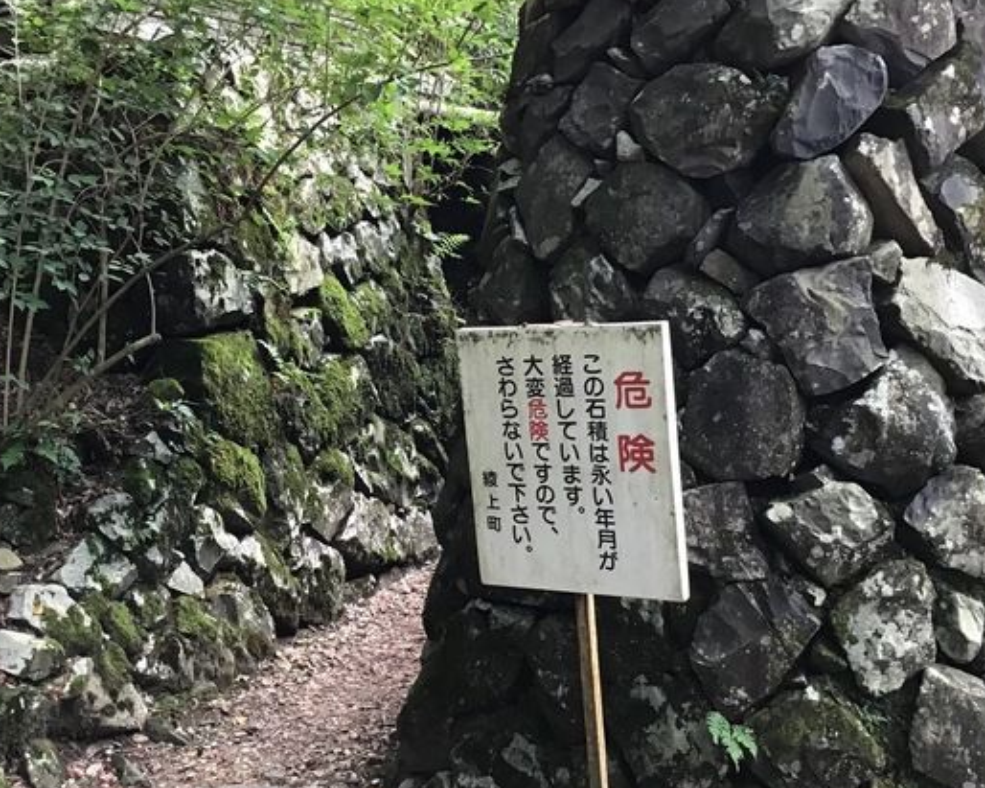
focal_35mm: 48
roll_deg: -0.5
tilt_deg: -5.8
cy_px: 444
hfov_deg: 38.5
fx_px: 1399
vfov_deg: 31.4
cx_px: 354
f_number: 2.4
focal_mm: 3.3
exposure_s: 1/30
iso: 80
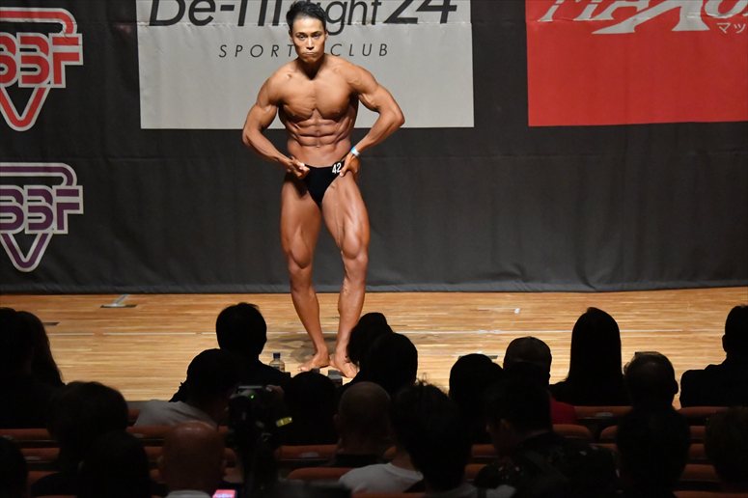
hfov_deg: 9.5
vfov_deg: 6.3
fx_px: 4507
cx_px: 374
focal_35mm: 217
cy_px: 249
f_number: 5.6
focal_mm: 145
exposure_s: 1/400
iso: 12800
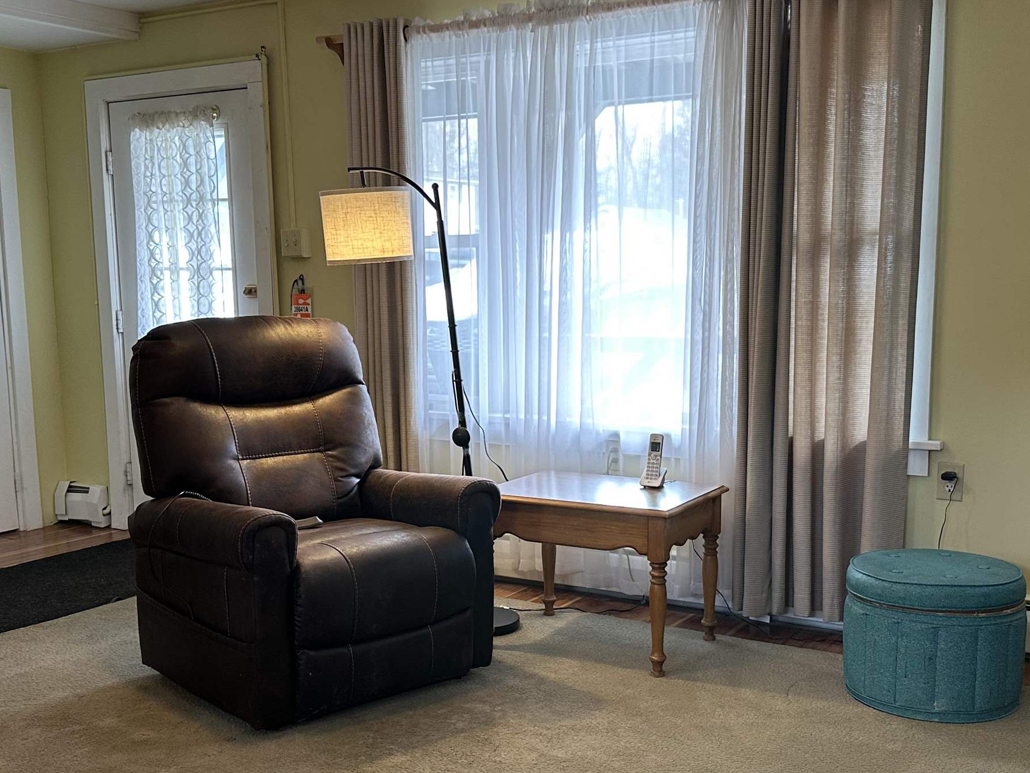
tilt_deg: -8.9
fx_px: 1220
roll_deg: +1.3
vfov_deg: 35.0
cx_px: 529
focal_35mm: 41
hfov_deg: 45.8
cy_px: 466
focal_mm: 6.86
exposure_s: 1/120
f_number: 1.78
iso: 160
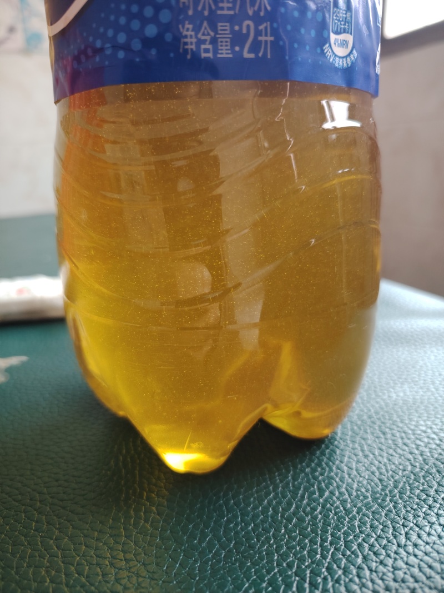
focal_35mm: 24
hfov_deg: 56.8
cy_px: 296
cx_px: 222
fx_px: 411
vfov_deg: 71.6
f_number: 1.75
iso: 2009
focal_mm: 5.25
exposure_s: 1/33.3
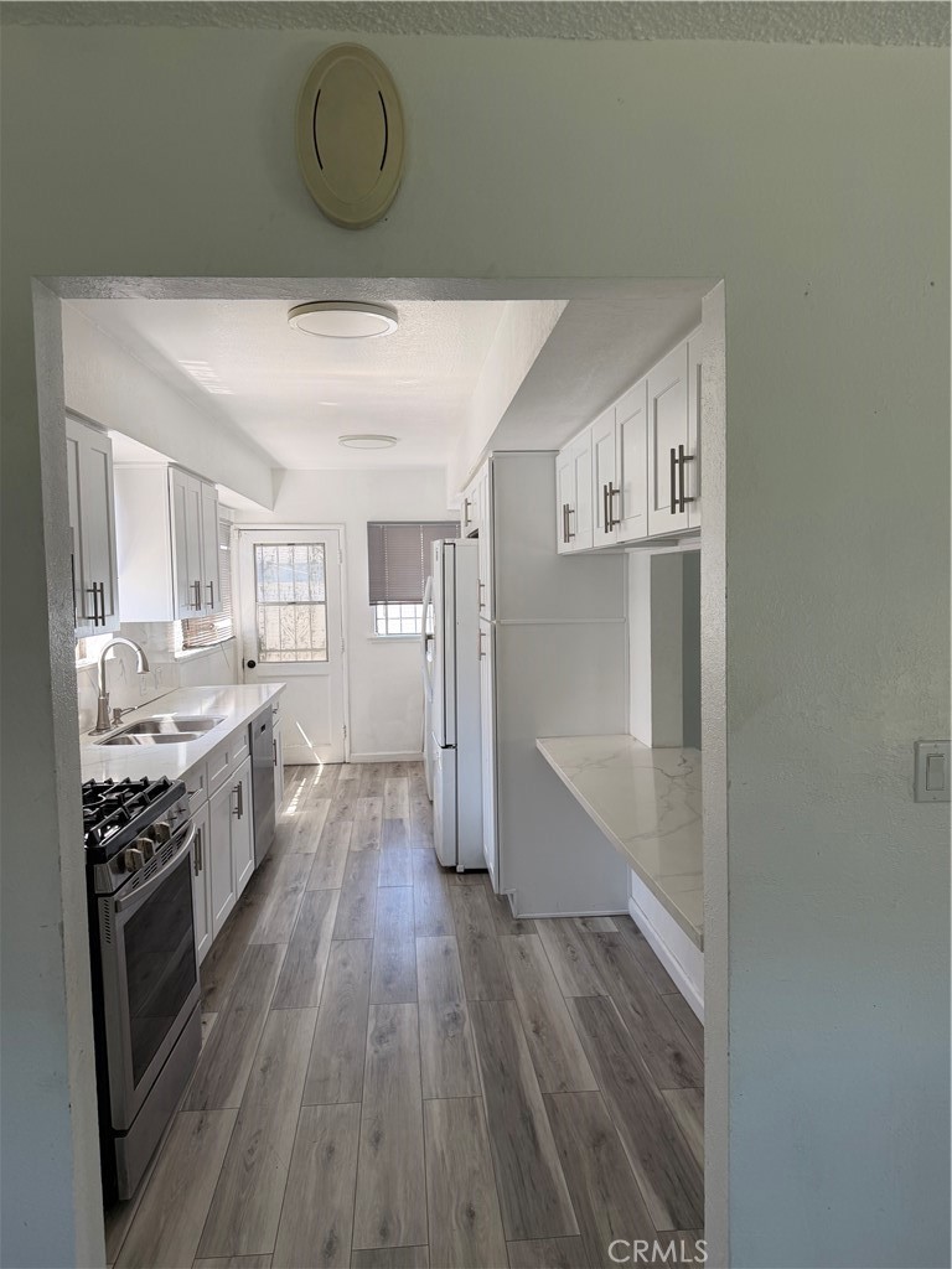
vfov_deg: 71.6
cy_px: 634
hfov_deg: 56.8
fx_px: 880
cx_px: 476
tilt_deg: -0.9
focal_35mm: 24
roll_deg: +1.4
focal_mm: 6.76
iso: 125
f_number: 1.78
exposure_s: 1/199
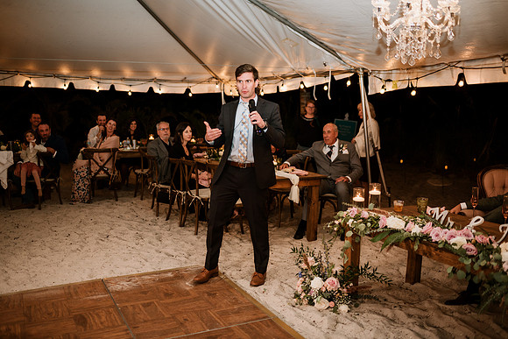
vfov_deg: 37.9
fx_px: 494
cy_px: 170
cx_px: 254
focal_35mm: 35
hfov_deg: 54.4
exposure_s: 1/160
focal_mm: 35
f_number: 2
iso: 500
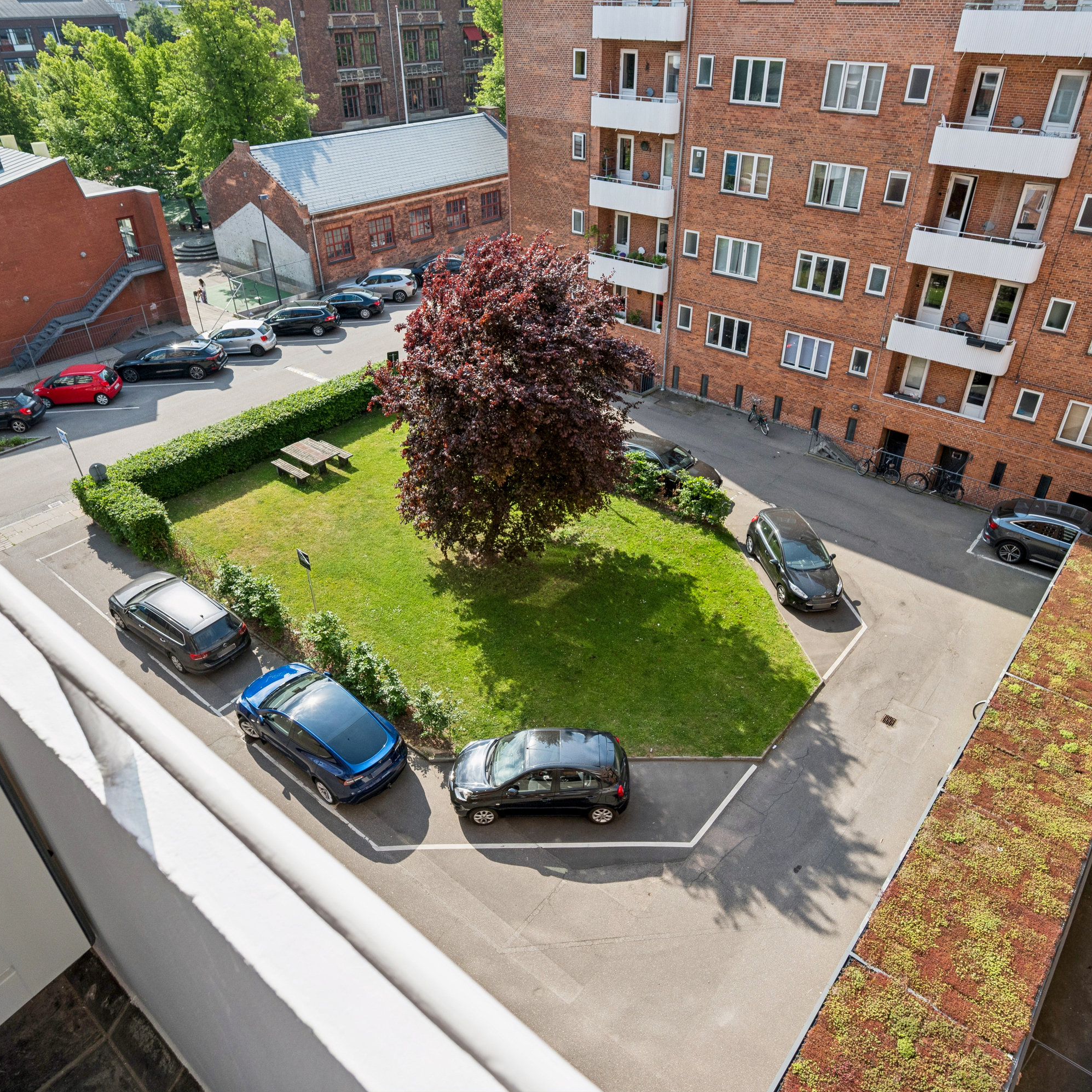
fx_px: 821
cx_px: 545
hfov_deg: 67.3
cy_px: 547
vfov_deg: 67.3
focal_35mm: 23
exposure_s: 1/1000
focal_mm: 18
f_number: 6.3
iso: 400
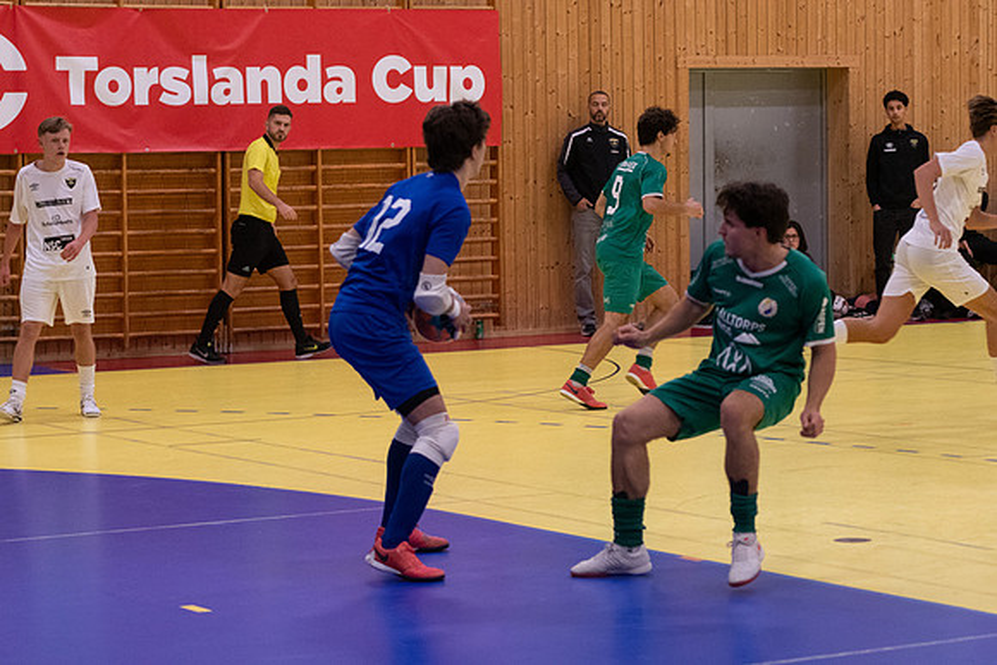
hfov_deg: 19.5
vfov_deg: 13.0
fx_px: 2908
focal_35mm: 105
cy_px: 332
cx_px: 498
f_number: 3.2
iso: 3200
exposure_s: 1/640
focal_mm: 70
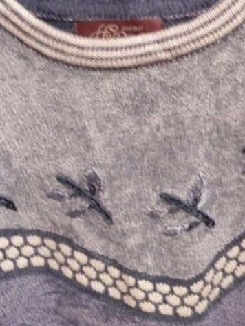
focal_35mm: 73
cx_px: 183
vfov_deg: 25.9
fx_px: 689
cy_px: 287
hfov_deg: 20.0
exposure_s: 1/5.3
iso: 400
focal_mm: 4.6
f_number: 2.8
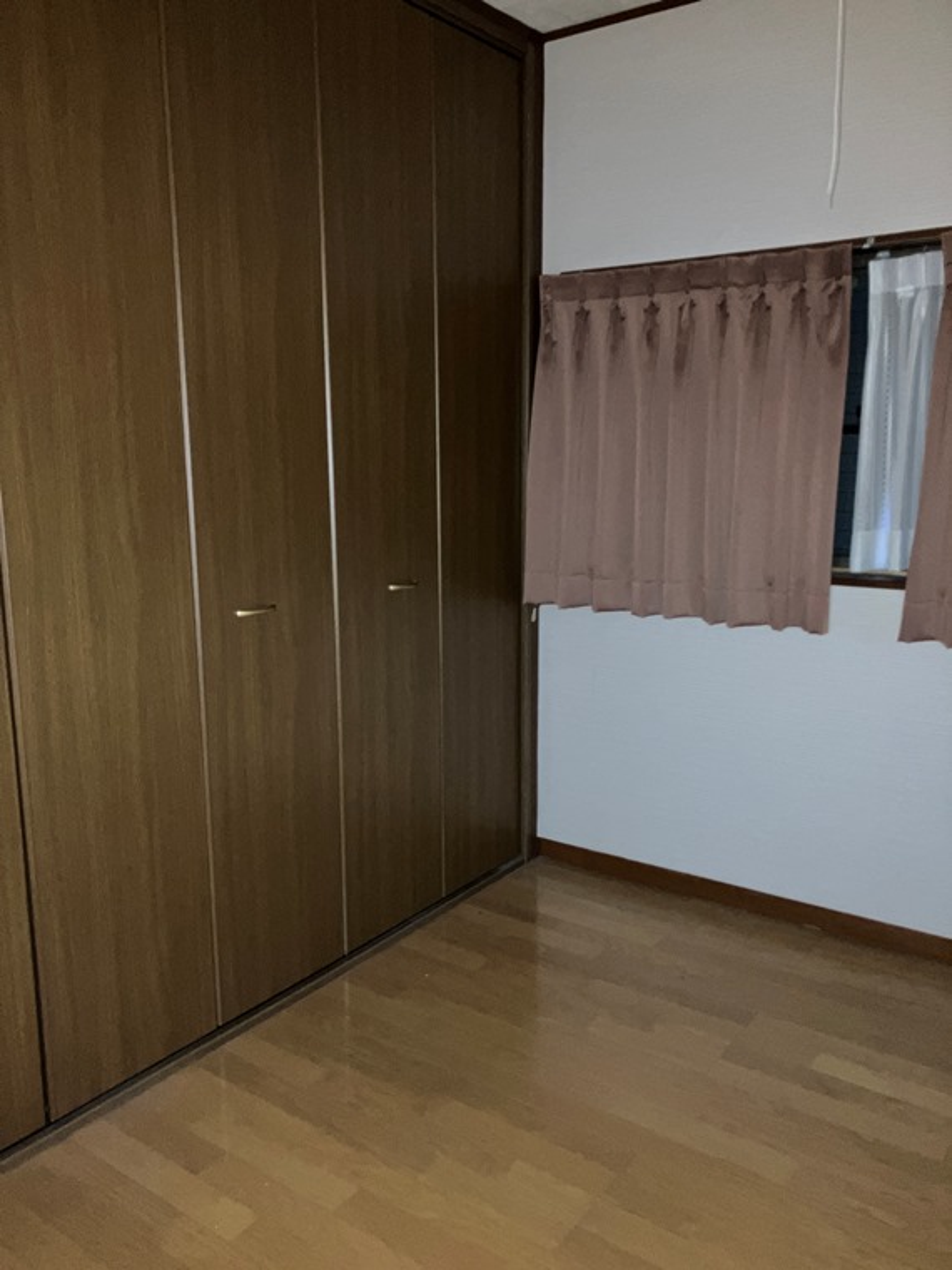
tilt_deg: -10.7
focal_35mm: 28
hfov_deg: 49.7
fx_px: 1027
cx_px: 476
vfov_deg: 63.4
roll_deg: +0.7
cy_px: 635
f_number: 1.8
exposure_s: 1/4
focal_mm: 3.99
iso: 320
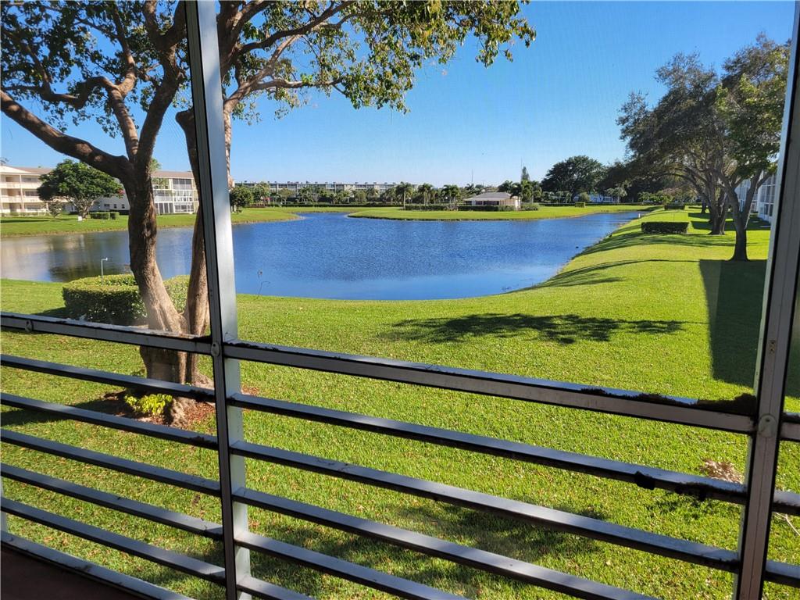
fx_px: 601
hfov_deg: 67.3
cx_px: 400
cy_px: 300
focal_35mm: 26
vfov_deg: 53.1
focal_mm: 5.4
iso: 40
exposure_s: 1/1036
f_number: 1.8
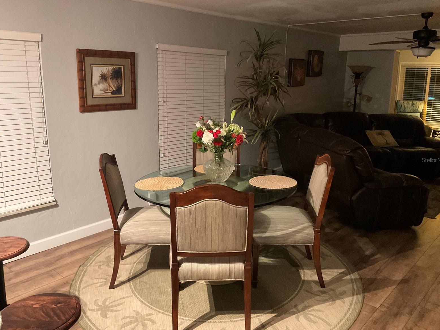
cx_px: 221
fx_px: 381
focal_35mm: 30
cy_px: 160
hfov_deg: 60.0
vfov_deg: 46.8
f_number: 1.8
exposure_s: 1/30
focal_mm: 3
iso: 500
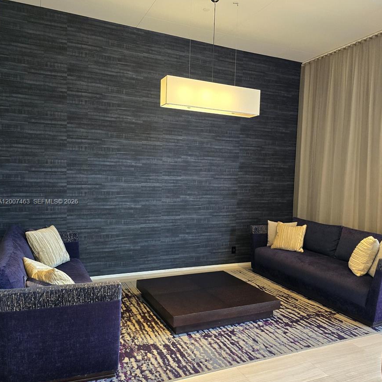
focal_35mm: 28
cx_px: 194
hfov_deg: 57.3
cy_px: 202
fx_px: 350
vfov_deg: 57.3
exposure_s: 1/120
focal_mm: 6.3
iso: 500
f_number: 1.7
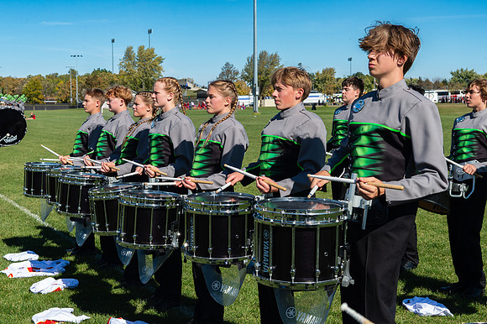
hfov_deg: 33.0
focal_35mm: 61
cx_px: 231
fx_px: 823
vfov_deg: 22.3
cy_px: 162
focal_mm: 52
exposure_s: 1/640
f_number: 10
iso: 320
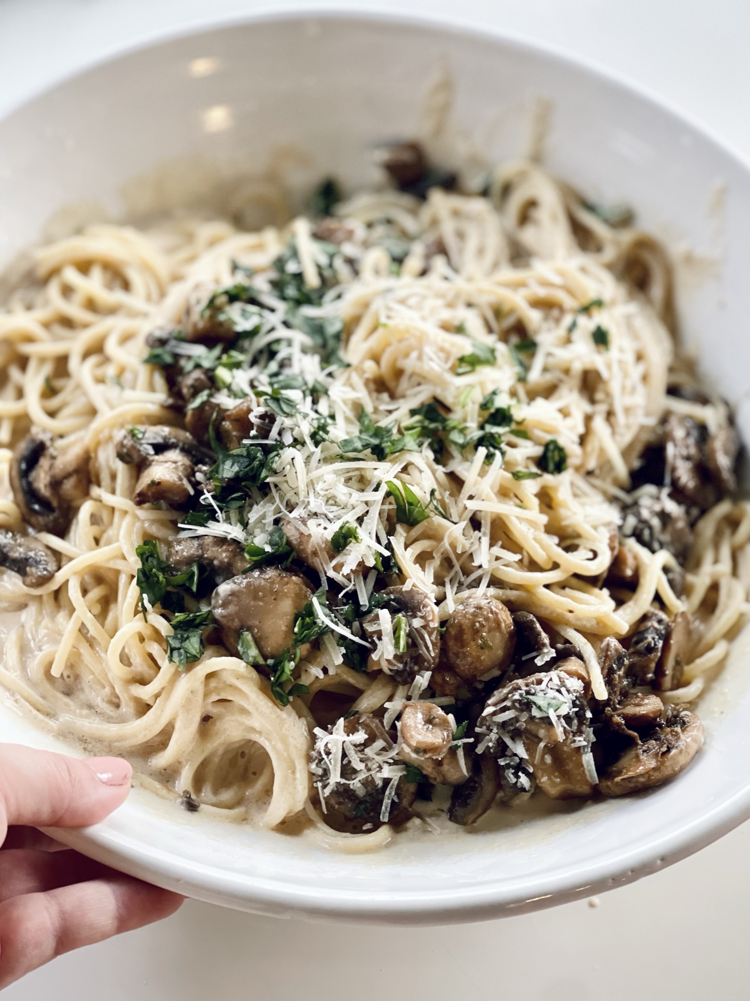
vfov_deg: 30.3
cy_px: 500
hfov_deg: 22.9
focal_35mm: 64
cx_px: 375
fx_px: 1850
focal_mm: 7.5
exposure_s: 1/40
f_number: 2.2
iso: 200
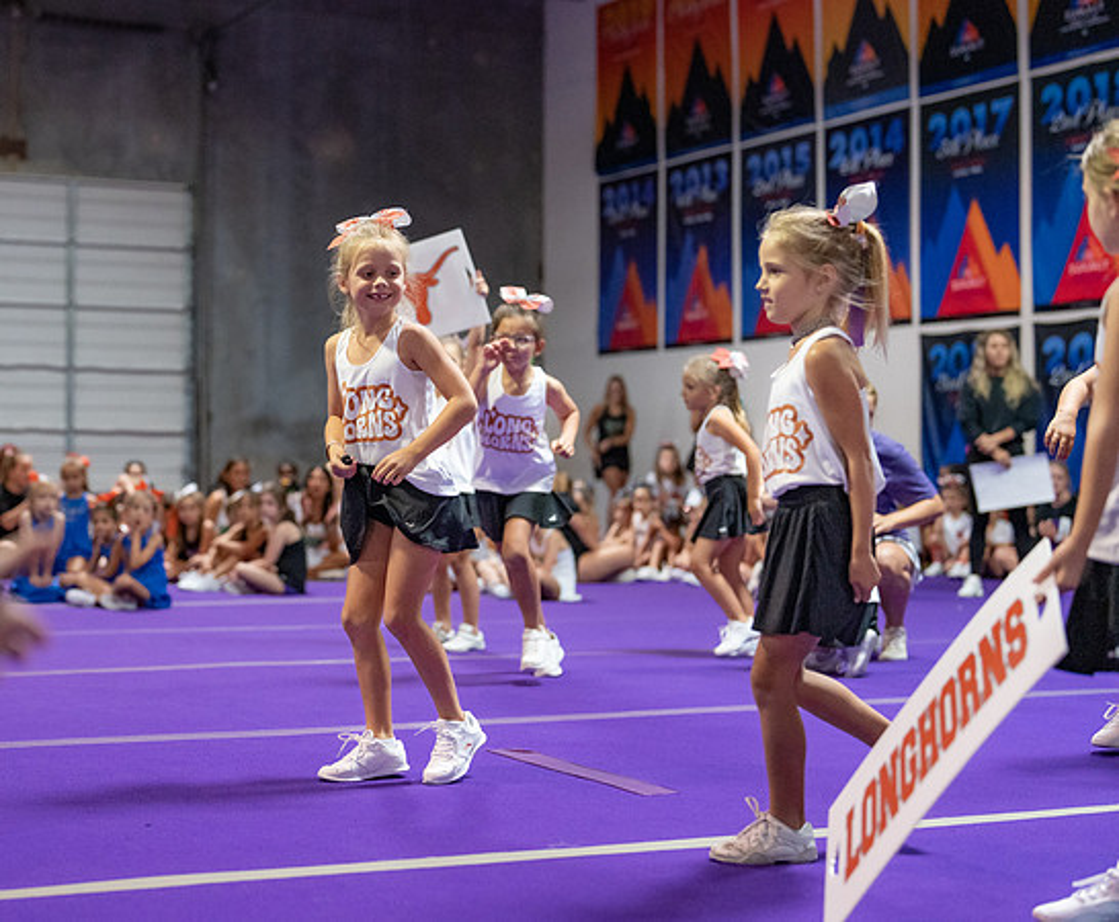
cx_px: 350
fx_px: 2144
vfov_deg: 24.3
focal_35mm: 64
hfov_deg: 29.0
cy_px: 413
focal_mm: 50
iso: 3200
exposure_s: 1/1000
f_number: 1.8
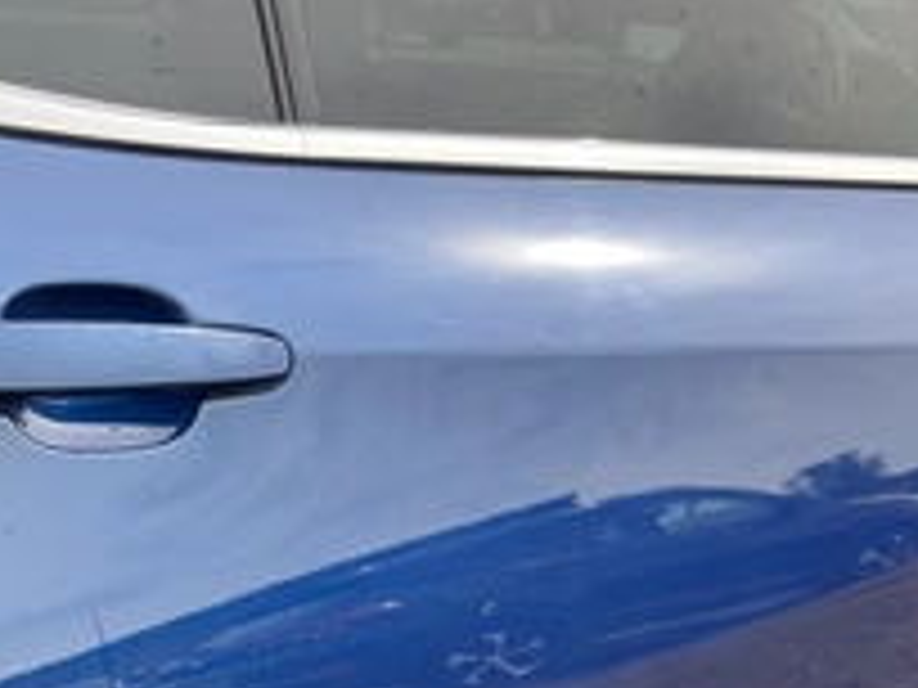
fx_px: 1512
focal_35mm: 57
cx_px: 464
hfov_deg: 33.8
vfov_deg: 24.6
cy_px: 670
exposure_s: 1/412
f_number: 1.8
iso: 25
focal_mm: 3
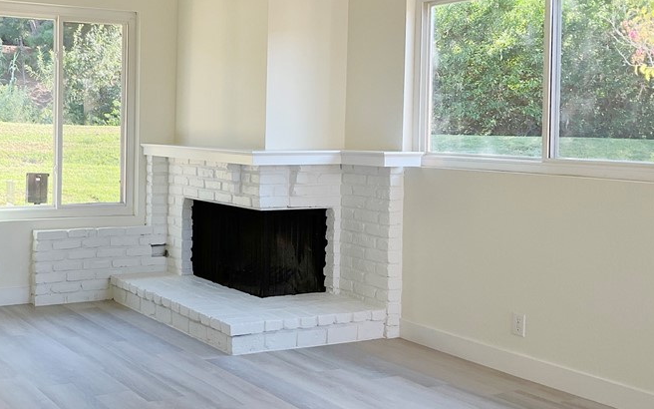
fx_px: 856
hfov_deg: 40.6
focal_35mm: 48
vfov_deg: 26.9
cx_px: 164
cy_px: 186
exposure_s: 1/120
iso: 32
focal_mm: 3
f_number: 1.8
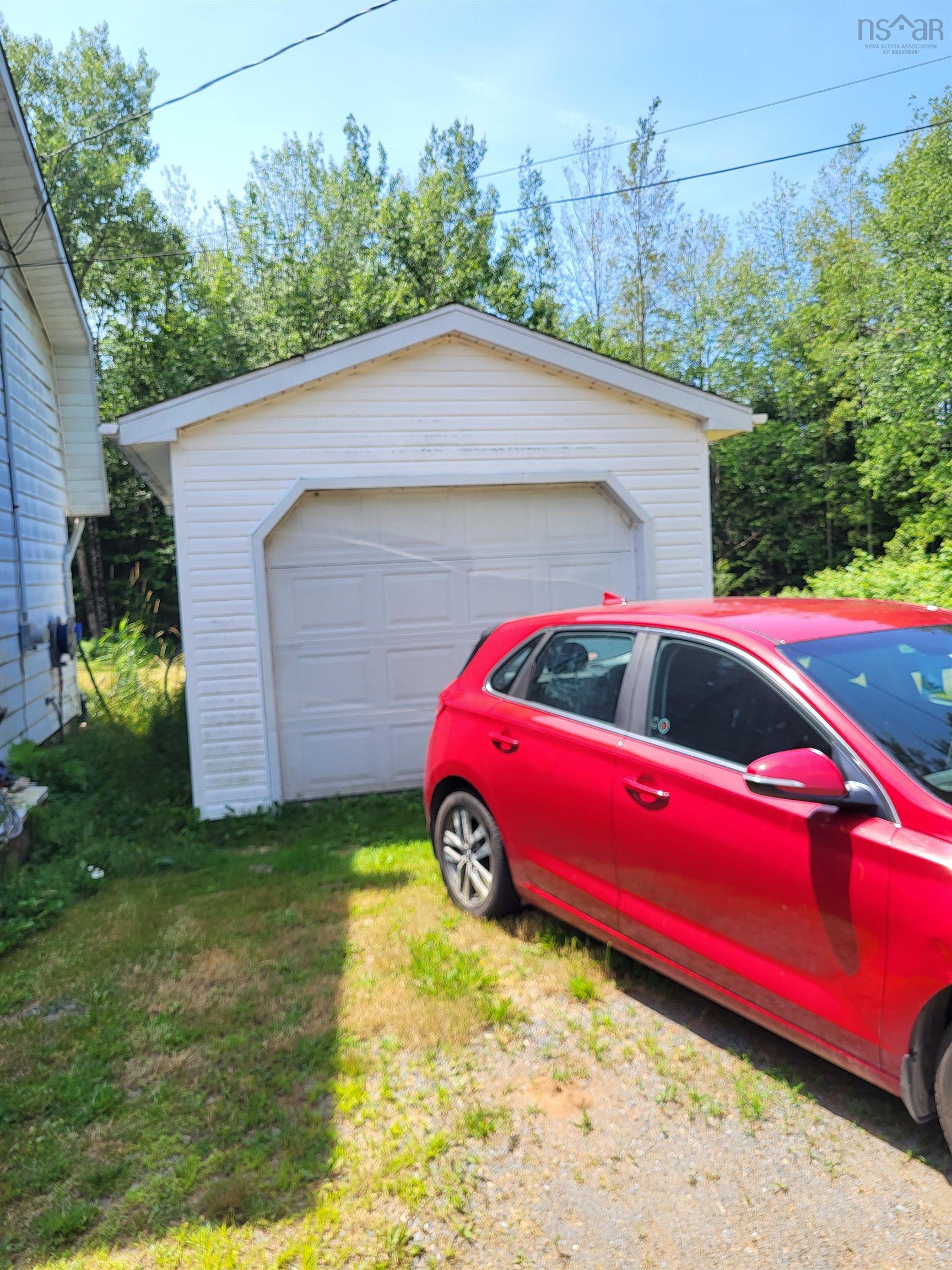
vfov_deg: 67.3
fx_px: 953
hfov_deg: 53.1
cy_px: 635
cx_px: 476
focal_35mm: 26
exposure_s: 1/859
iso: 40
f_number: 1.8
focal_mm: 5.4
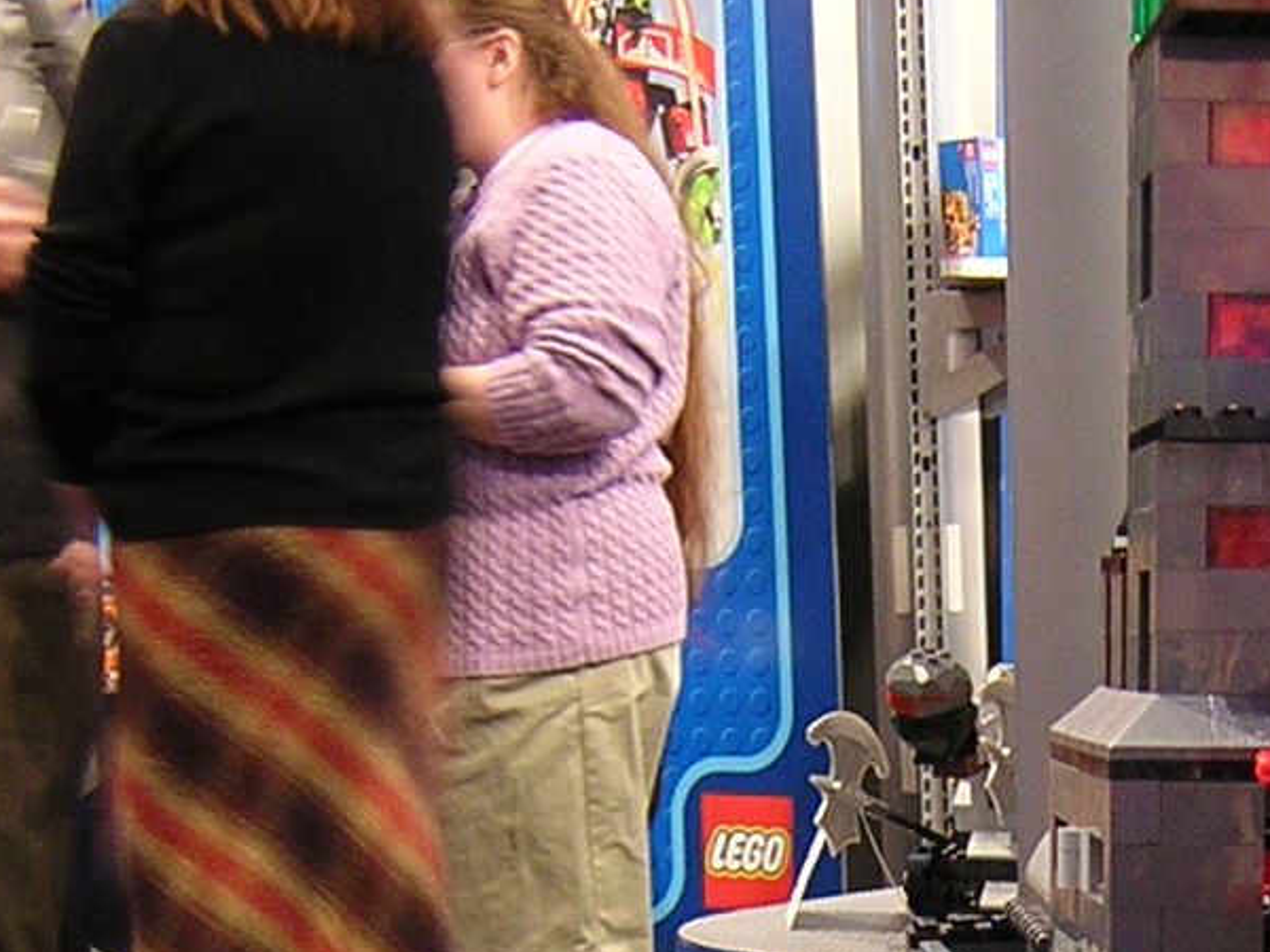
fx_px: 3522
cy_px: 1015
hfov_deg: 20.1
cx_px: 1075
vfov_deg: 15.1
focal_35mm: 96
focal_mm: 4.7
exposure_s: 1/3.4
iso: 237
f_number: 2.6
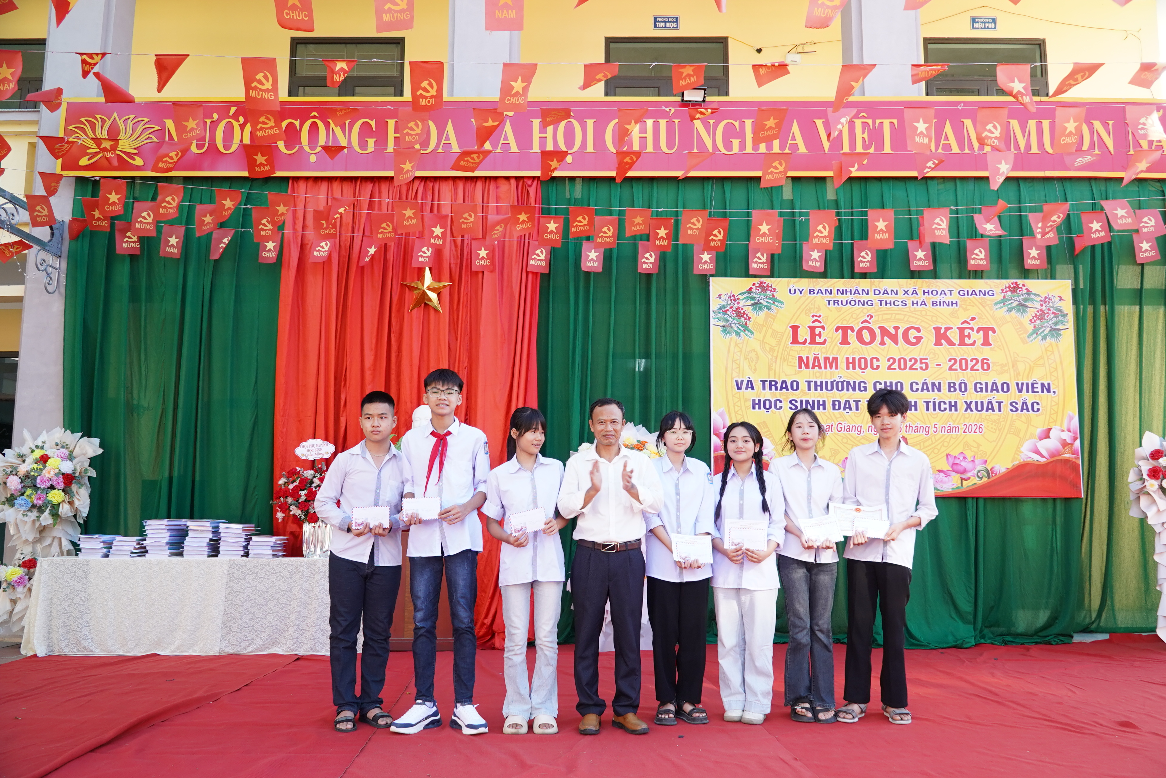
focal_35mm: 27
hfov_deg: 67.4
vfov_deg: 47.9
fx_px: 874
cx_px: 583
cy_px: 389
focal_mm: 18
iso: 500
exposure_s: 1/100
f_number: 7.1
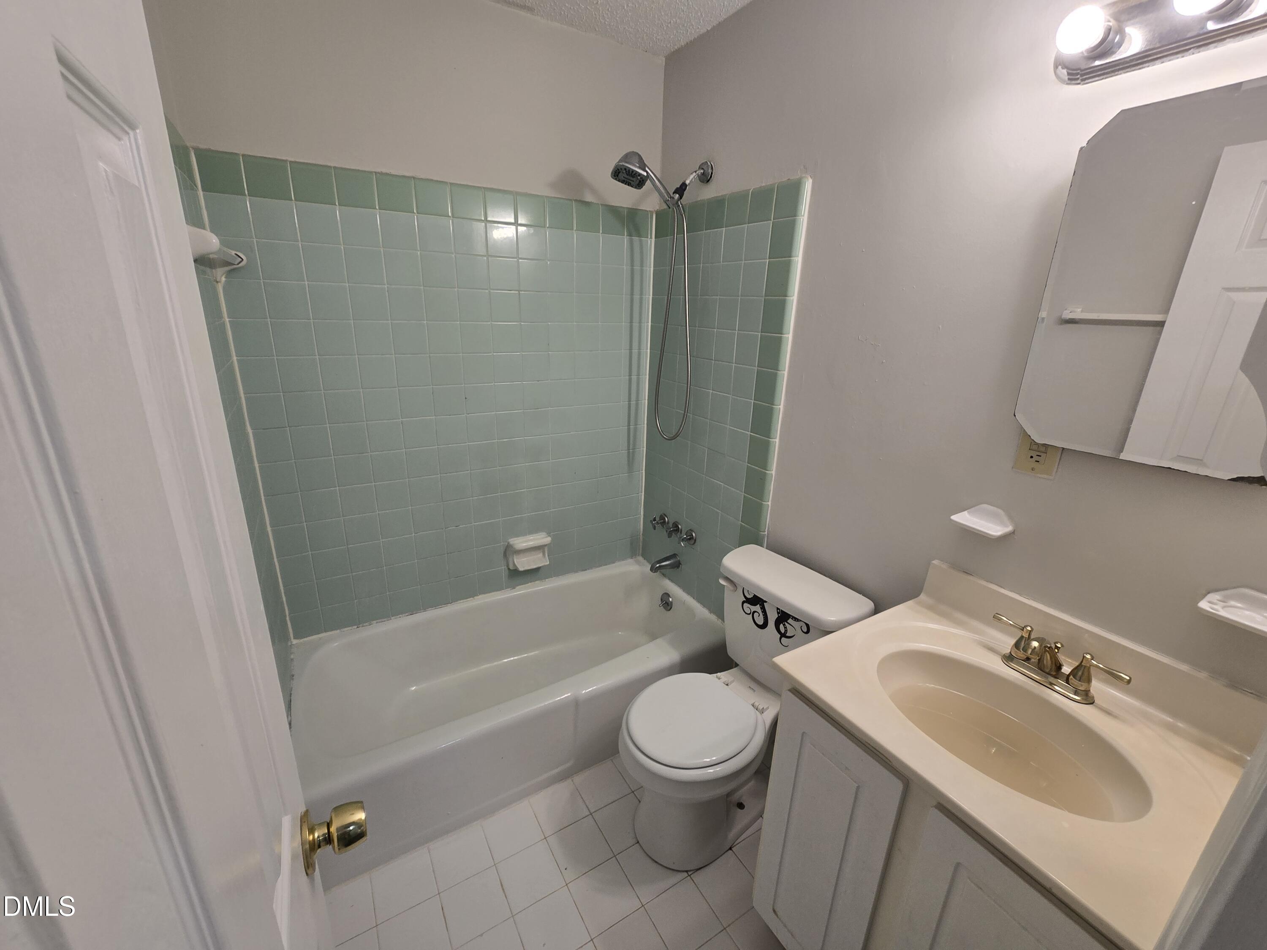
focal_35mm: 13
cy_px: 475
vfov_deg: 89.9
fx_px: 476
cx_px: 634
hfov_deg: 106.2
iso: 50
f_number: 2.2
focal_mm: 2.2
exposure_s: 1/60
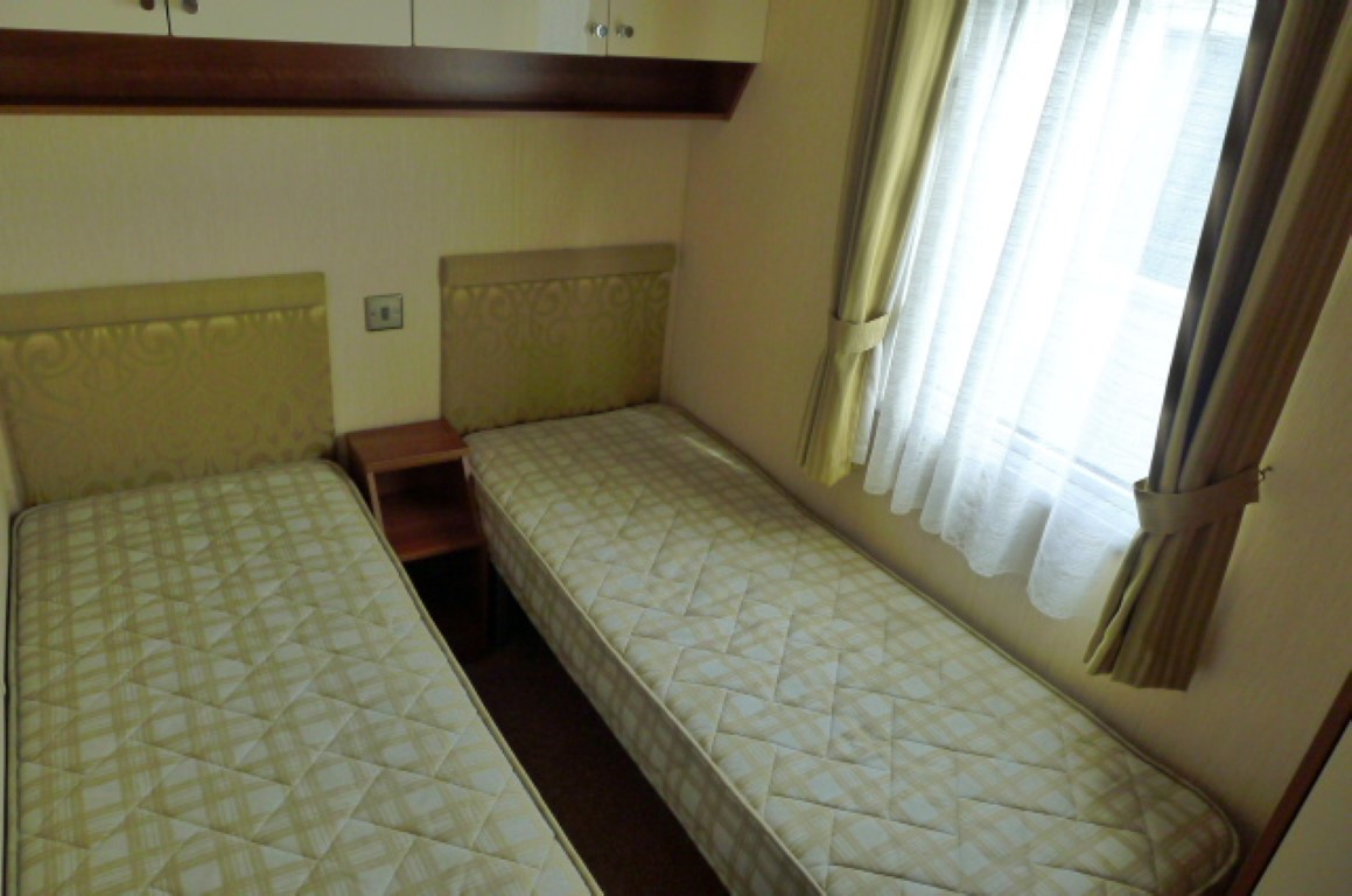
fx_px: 900
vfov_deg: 52.9
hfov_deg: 73.8
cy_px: 448
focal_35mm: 24
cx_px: 676
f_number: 2.8
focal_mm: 5.1
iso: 400
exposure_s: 1/125
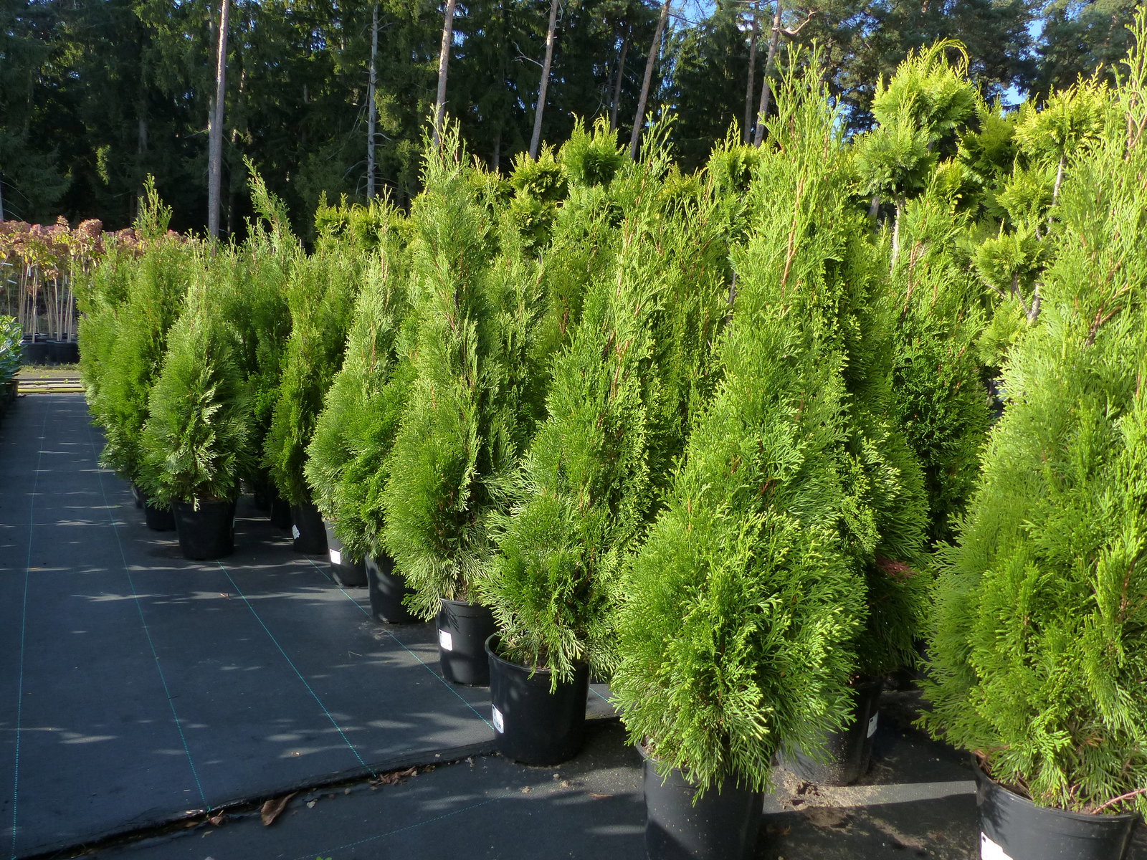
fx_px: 828
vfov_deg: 54.9
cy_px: 430
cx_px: 574
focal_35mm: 25
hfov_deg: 69.4
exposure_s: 1/320
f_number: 4
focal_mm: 4.5
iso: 160
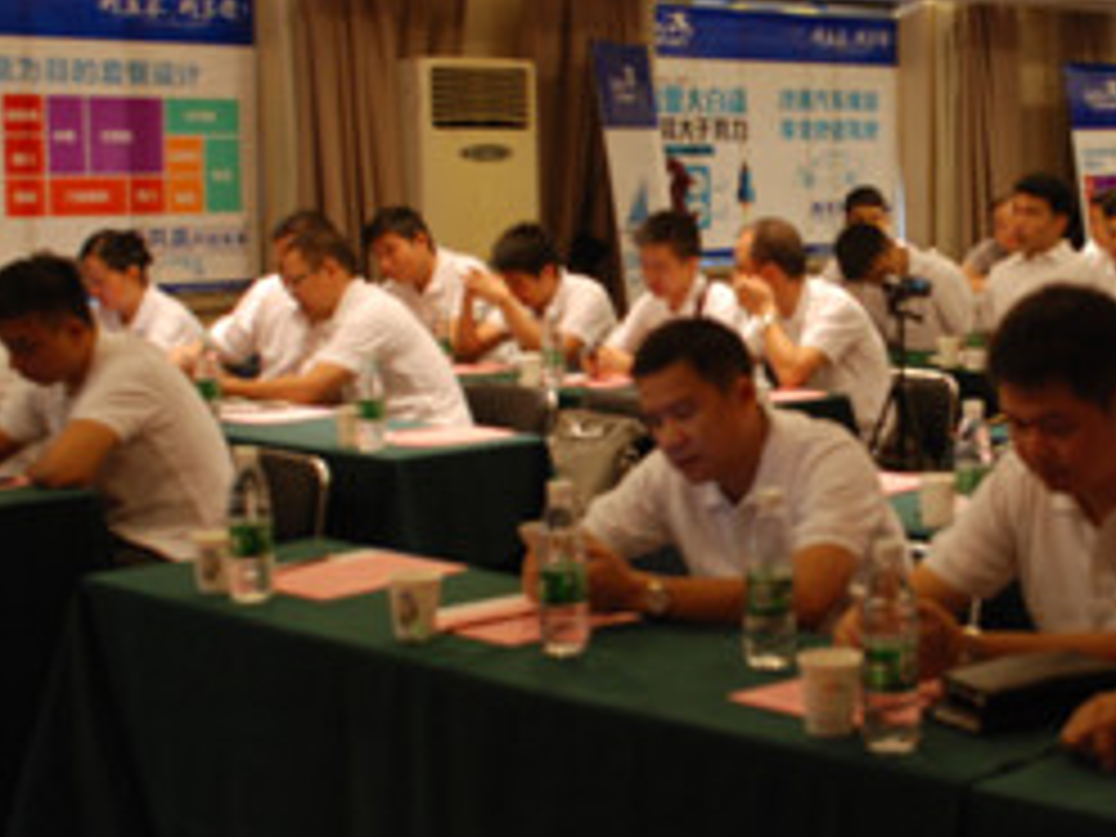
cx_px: 801
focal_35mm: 64
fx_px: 2063
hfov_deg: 29.9
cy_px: 342
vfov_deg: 22.9
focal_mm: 22
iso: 400
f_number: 3.8
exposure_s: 1/10
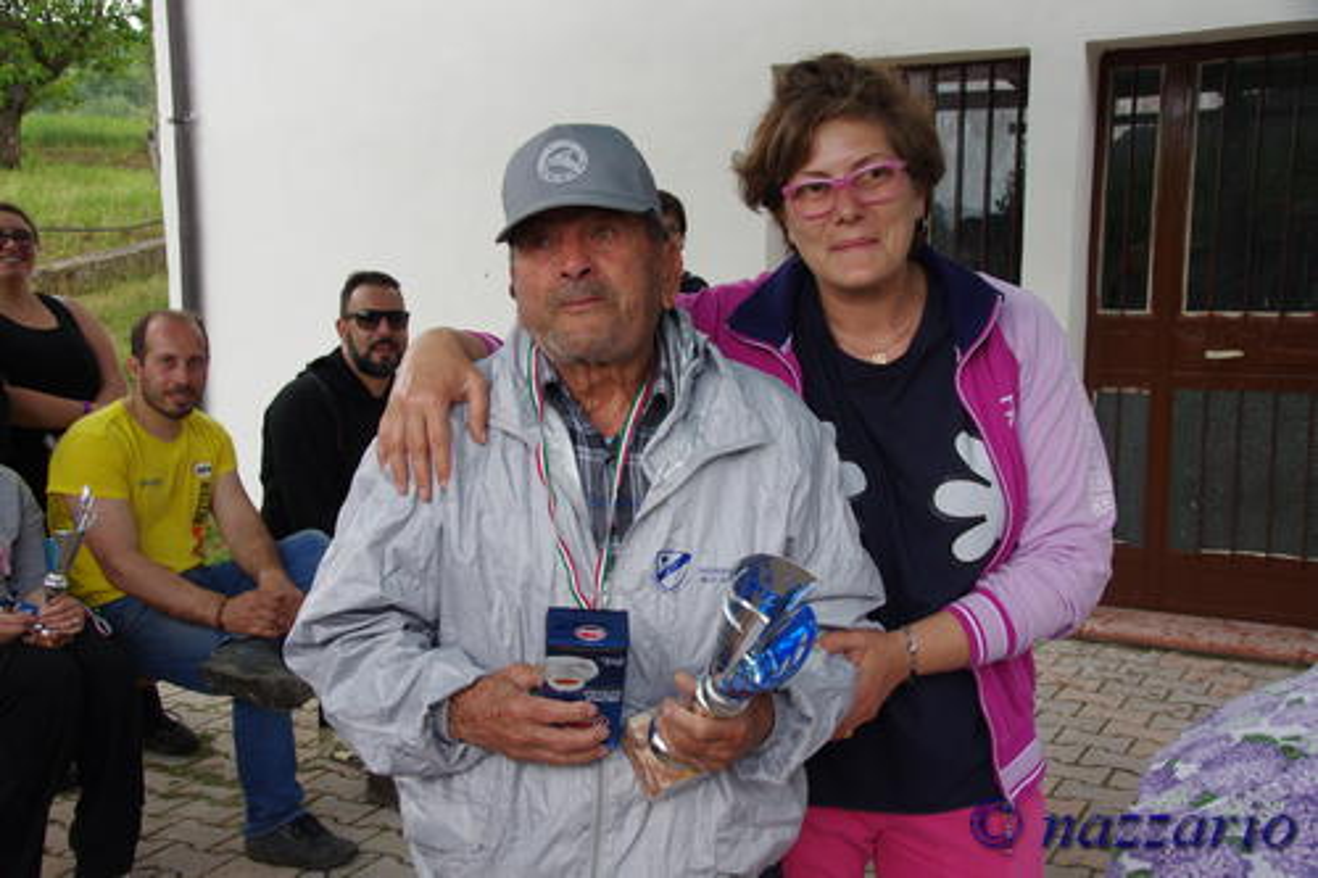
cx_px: 659
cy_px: 439
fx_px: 1683
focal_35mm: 46
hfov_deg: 42.8
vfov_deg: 29.2
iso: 400
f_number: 8
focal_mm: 31
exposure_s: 1/60
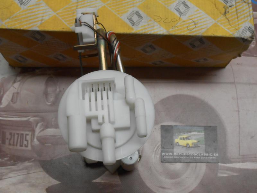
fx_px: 364
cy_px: 96
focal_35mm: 49
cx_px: 128
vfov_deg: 29.7
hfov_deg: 38.9
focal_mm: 8.8
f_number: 4.8
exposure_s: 1/30
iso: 250
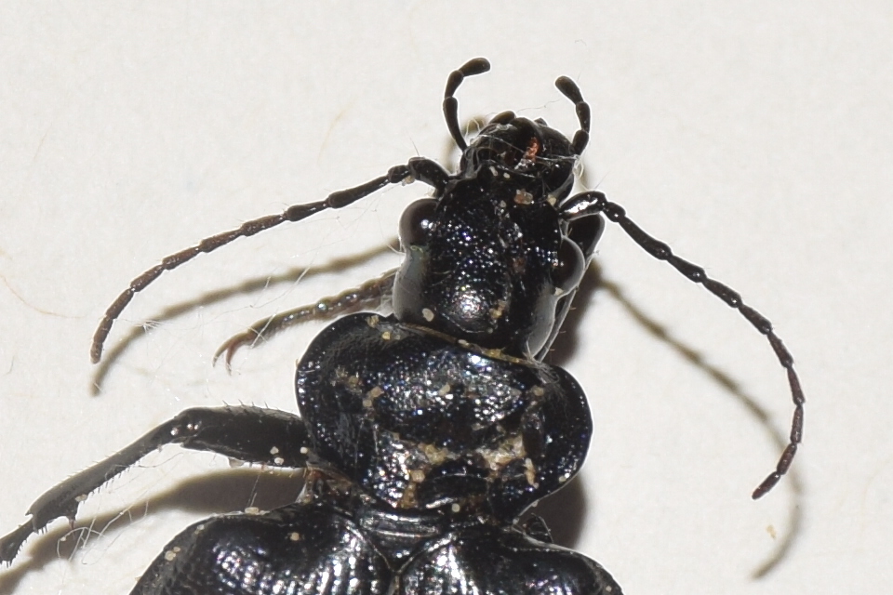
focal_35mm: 210
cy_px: 298
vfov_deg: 6.5
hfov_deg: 9.8
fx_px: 5209
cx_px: 446
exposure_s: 1/160
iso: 100
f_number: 11
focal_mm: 140
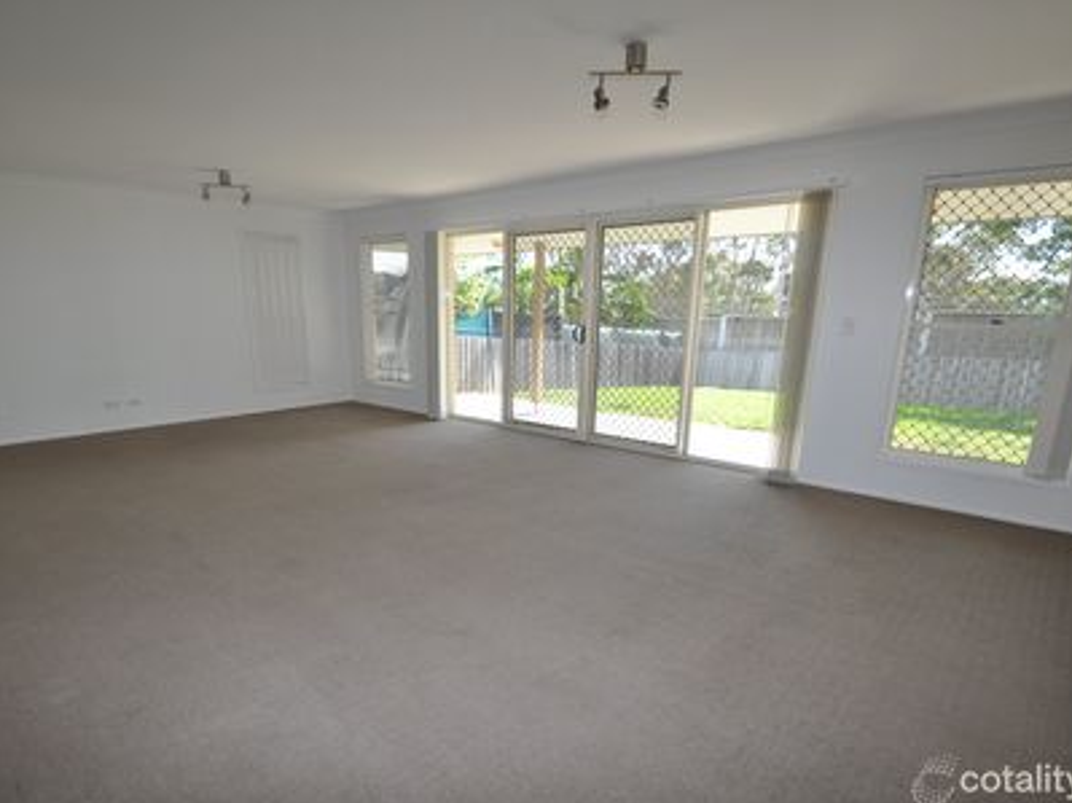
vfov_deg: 74.7
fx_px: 526
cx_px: 497
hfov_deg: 90.9
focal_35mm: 17
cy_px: 415
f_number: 5.6
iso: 250
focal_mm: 10
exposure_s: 1/125
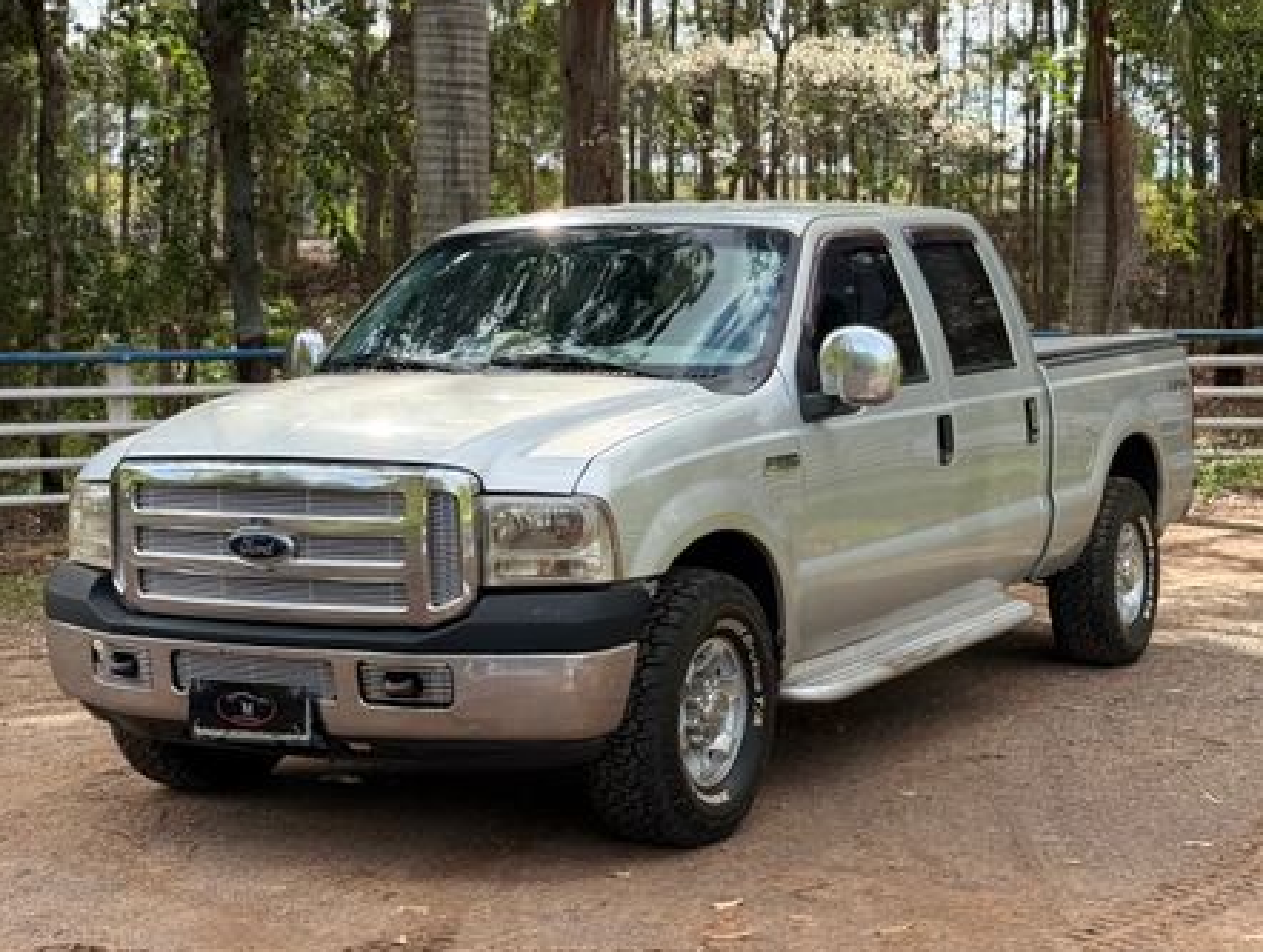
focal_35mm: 51
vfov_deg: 28.6
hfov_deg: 37.4
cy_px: 469
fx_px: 1864
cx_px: 614
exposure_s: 1/1980
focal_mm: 6.76
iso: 100
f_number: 1.78
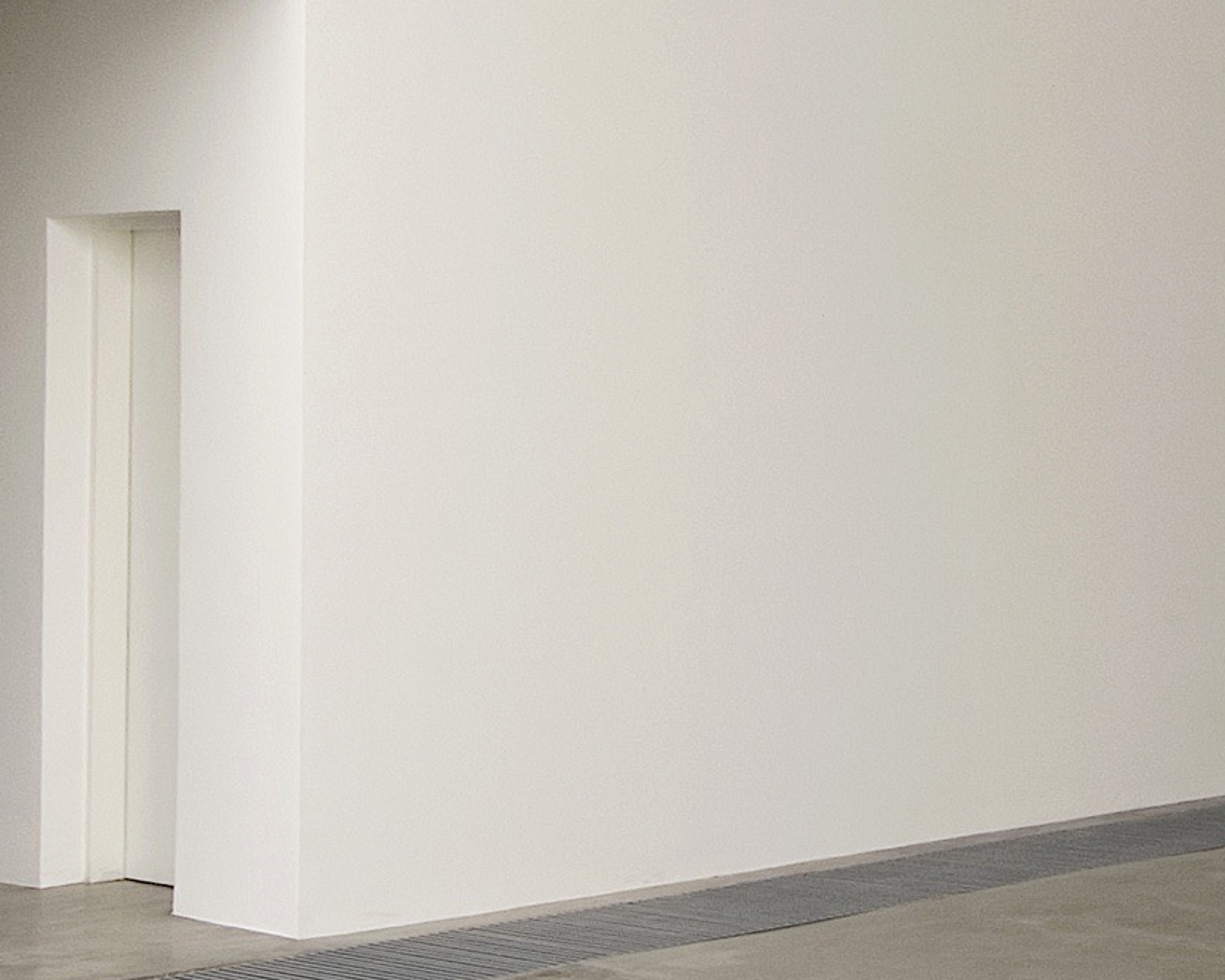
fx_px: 2792
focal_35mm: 77
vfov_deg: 19.0
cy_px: -142
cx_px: 1709
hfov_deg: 21.6
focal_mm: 12
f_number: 16
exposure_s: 1/2
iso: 100
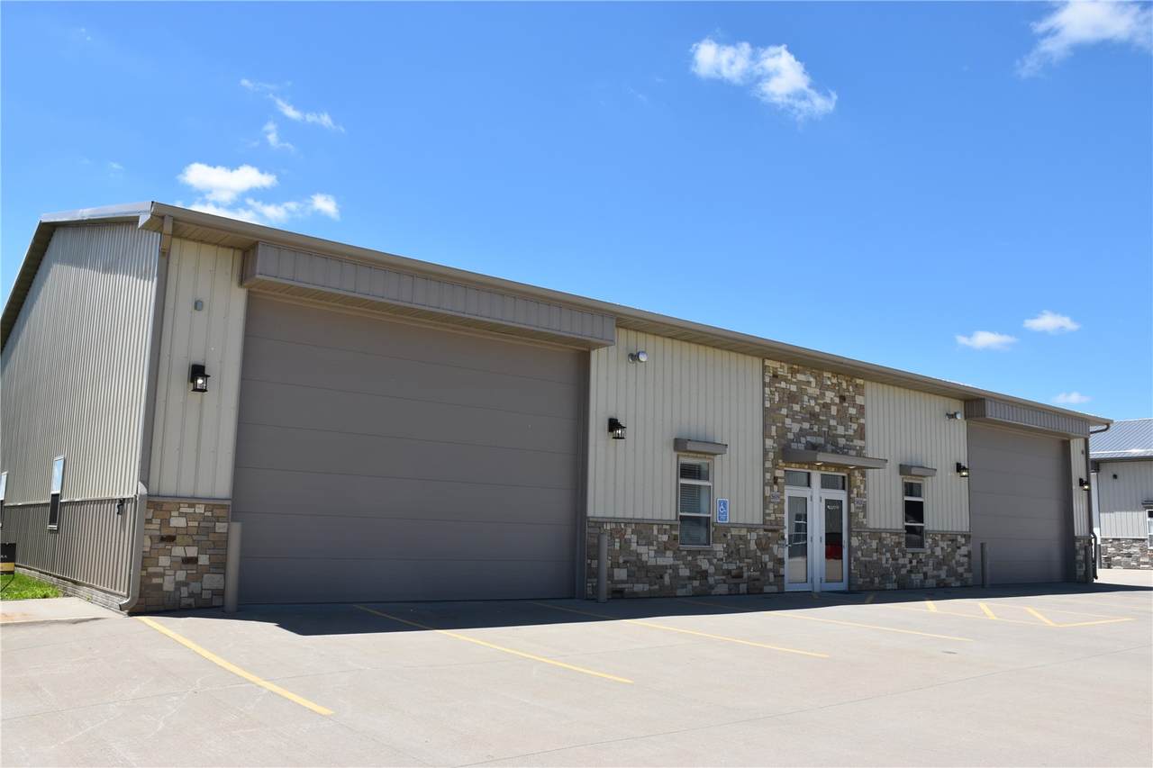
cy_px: 384
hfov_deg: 61.9
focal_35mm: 30
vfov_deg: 43.6
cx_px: 576
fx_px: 961
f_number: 10
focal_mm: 20
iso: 200
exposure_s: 1/400
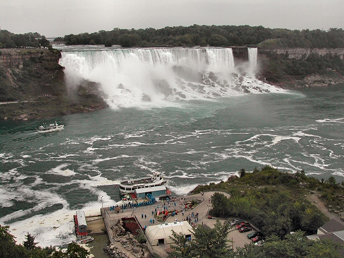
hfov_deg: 49.0
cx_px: 172
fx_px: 378
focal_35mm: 38
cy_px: 129
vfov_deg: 37.7
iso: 100
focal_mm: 8
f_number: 7.6
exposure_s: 1/132
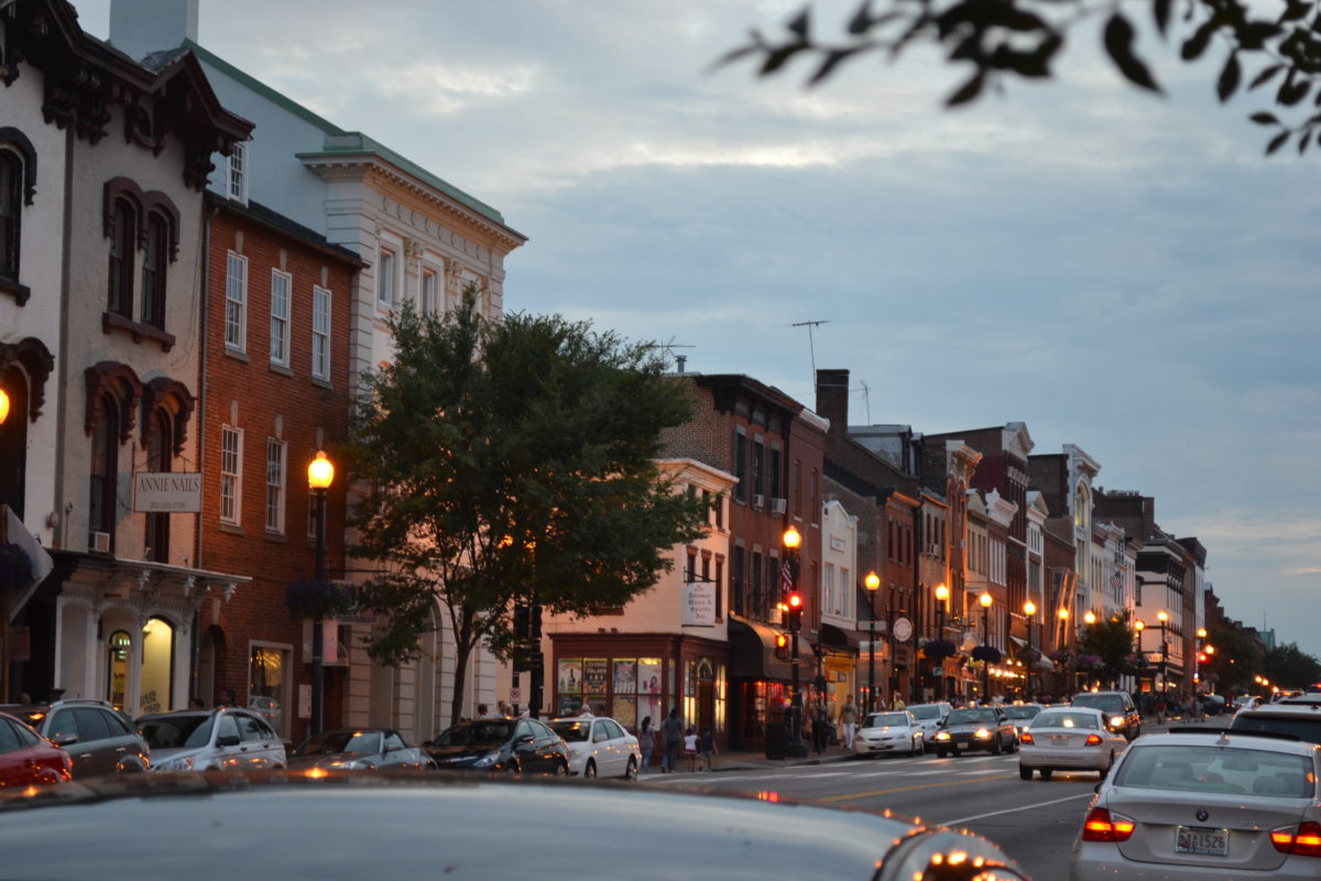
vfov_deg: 16.6
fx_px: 3027
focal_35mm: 82
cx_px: 660
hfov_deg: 24.6
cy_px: 440
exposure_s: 1/13
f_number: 5.6
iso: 200
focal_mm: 55
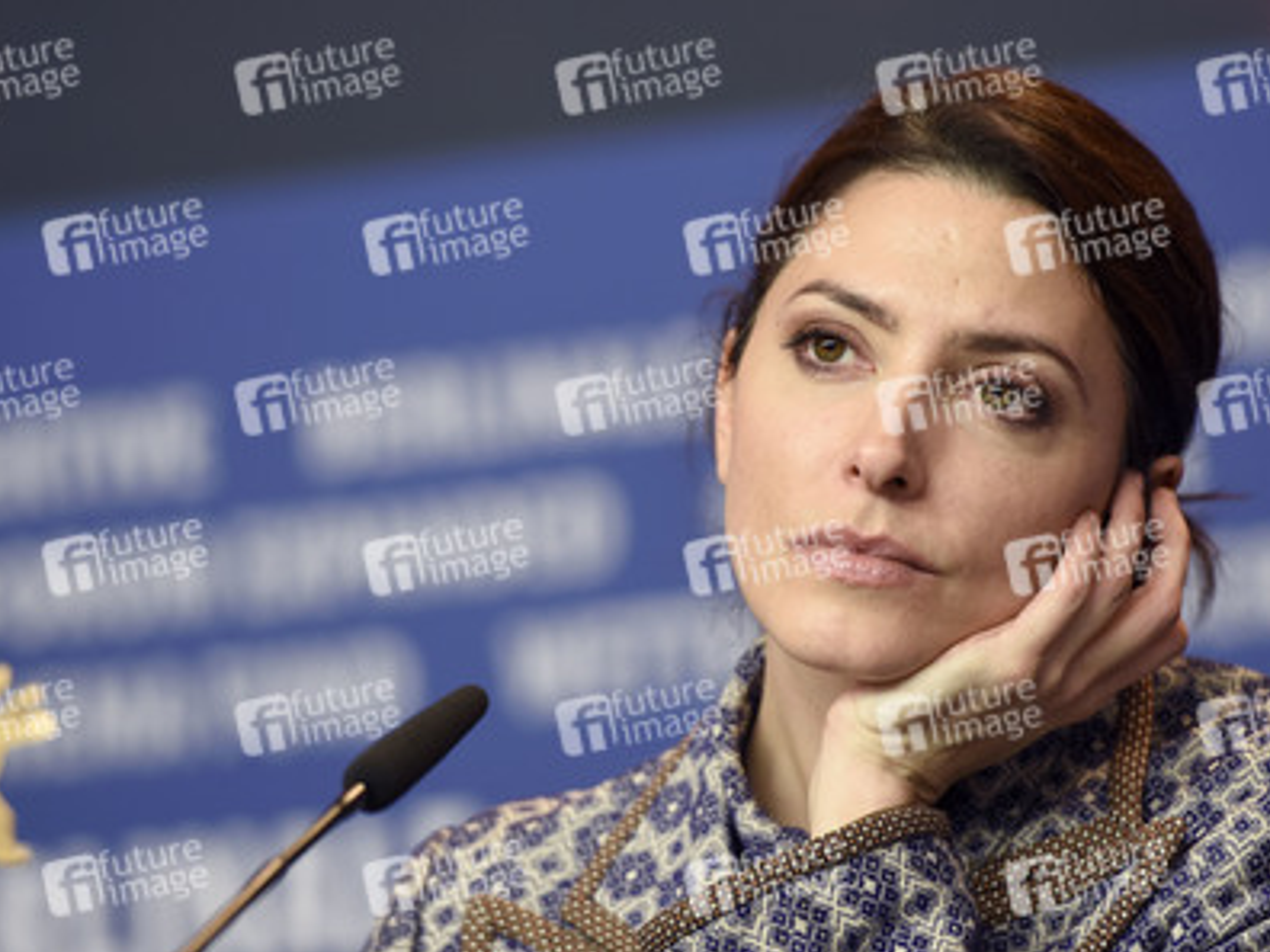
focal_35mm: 328
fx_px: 12034
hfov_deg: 6.0
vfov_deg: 4.5
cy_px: 478
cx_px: 682
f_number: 3.2
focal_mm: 200
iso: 640
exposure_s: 1/320
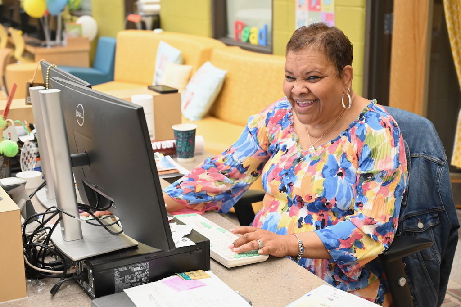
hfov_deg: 36.3
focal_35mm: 55
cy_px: 154
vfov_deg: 24.6
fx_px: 704
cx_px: 230
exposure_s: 1/100
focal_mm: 55
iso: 3200
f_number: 4
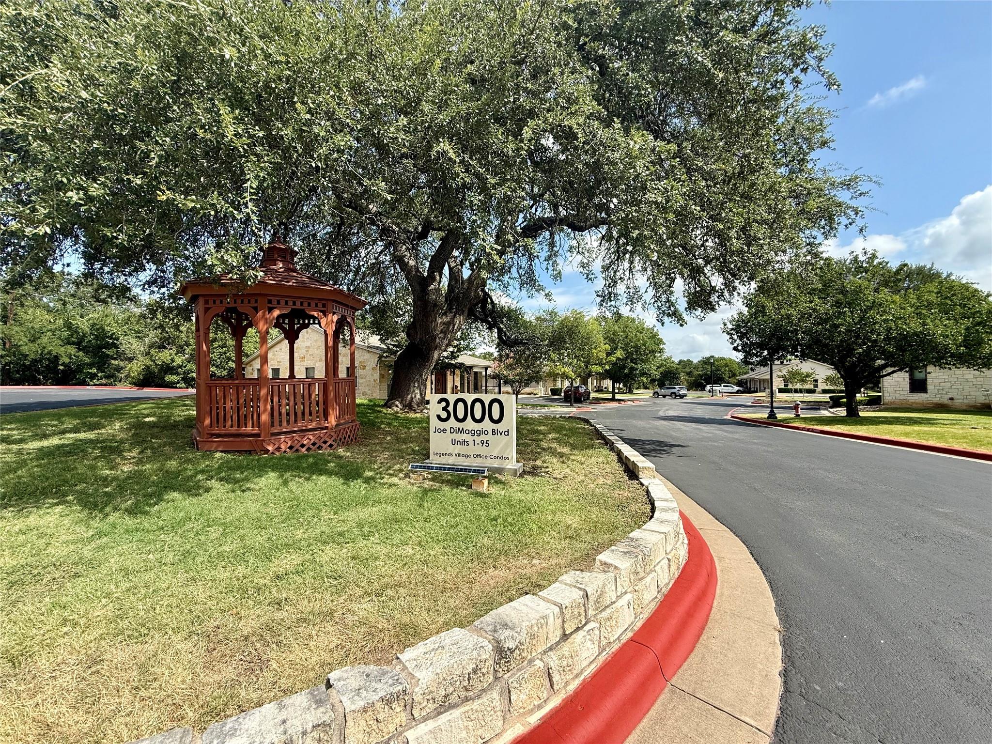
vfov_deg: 85.7
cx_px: 496
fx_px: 401
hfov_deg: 102.1
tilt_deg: +1.5
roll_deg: -0.2
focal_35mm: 14
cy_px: 372
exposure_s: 1/1339
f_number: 2.2
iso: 50
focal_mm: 2.22
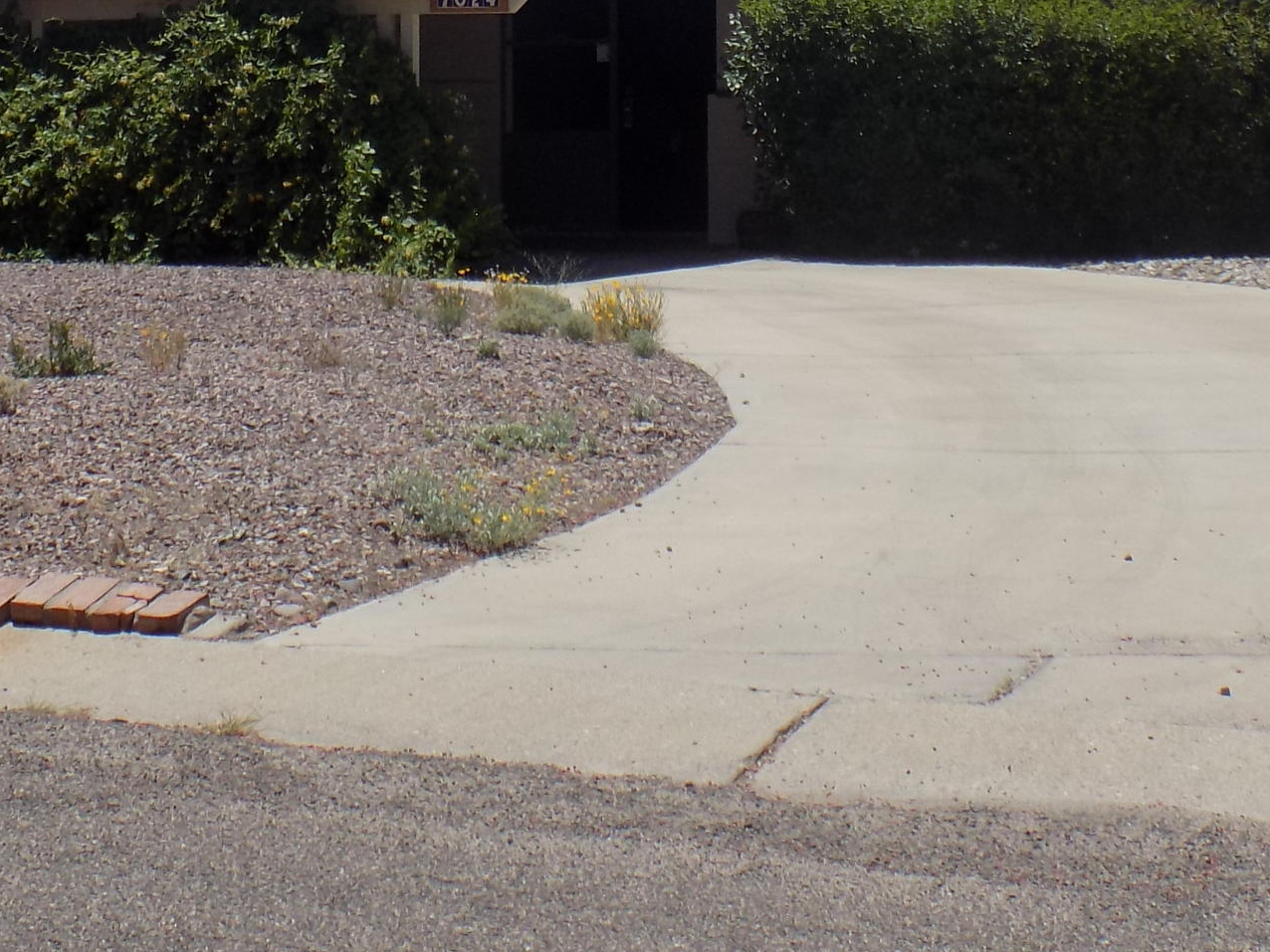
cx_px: 652
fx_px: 3192
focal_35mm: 87
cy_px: -115
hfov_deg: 22.5
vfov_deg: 16.4
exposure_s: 1/160
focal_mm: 6.6
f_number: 11.2
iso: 80
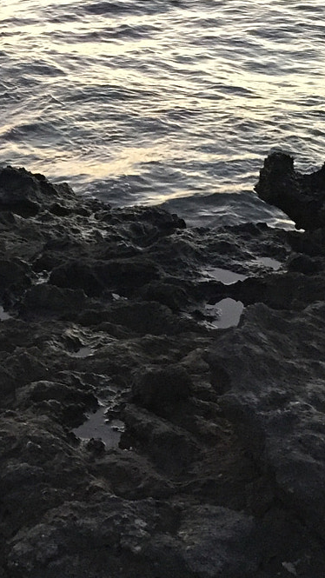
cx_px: -147
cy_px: 175
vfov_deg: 27.6
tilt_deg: -19.8
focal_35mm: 76
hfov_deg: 14.9
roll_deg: -0.8
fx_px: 1164
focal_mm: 4.15
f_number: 2.2
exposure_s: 1/33
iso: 200
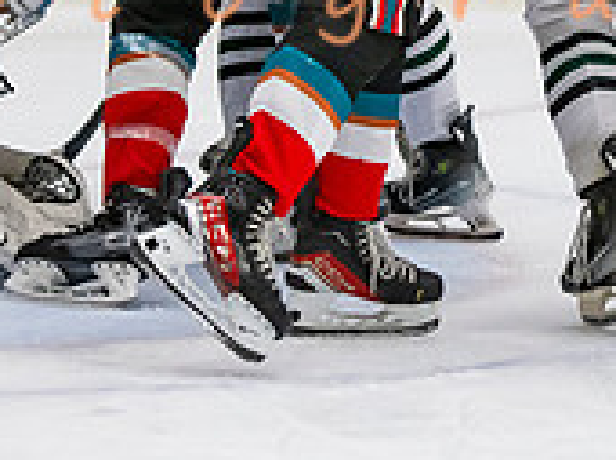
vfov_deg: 3.0
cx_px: 507
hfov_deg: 4.1
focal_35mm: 487
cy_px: -163
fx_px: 8654
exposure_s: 1/640
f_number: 3.2
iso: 2000
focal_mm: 98
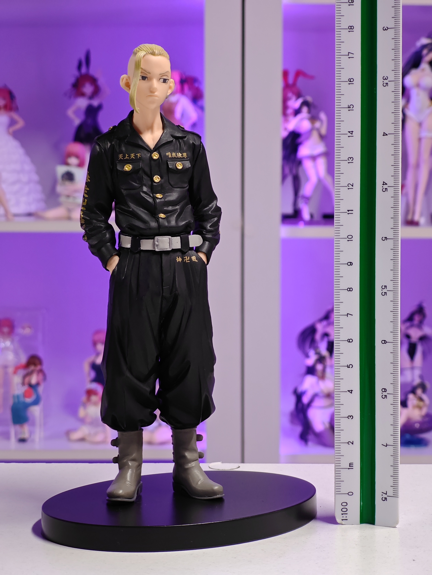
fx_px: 1331
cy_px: 288
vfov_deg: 24.4
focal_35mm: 80
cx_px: 216
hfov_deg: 18.4
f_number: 2.4
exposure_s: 1/33.3
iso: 800
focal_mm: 7.48
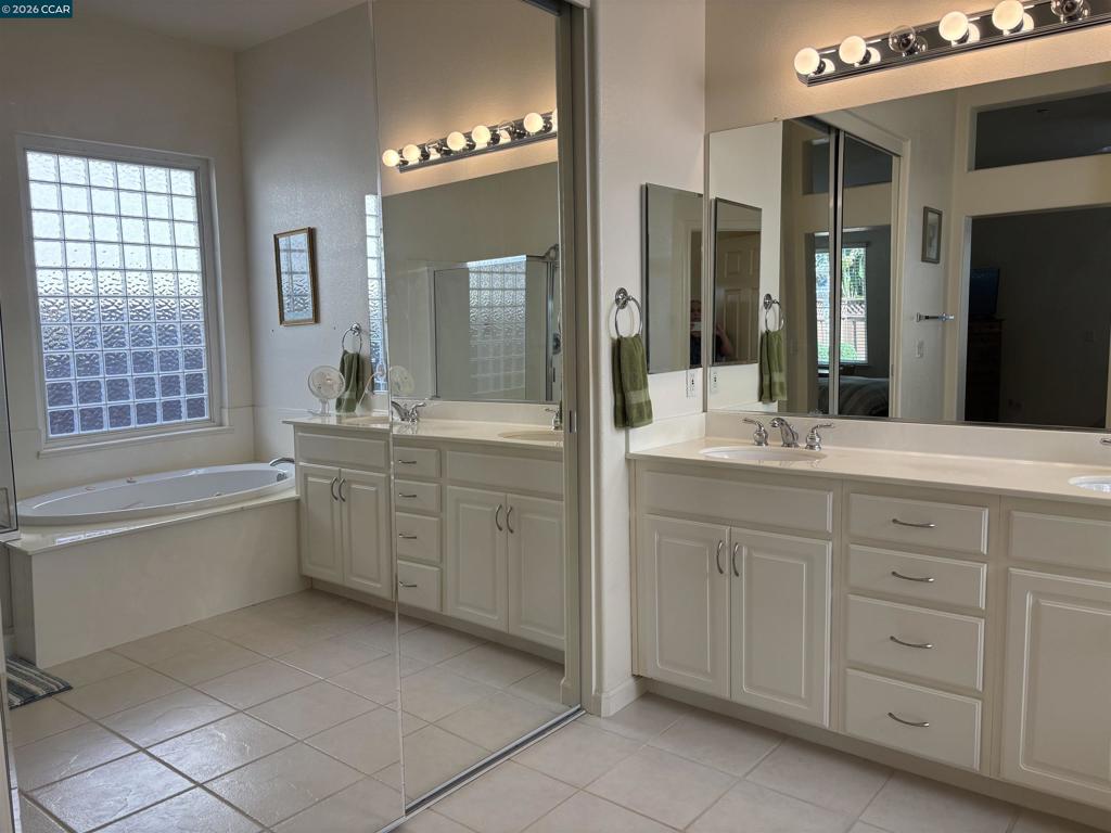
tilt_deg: -6.6
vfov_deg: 53.1
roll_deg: +1.1
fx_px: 834
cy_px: 416
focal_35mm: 26
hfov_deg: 67.3
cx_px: 556
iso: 40
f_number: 1.6
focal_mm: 5.96
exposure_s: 1/174
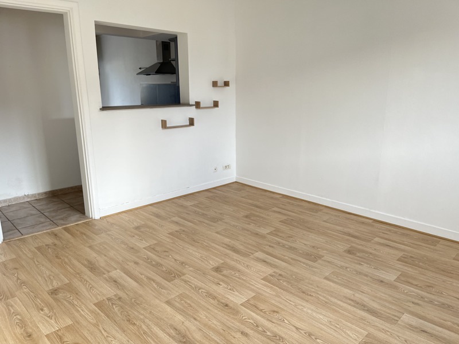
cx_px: 230
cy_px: 172
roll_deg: +1.2
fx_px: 345
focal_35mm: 26
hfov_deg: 67.3
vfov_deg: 53.1
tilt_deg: -14.8
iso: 125
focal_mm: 5.1
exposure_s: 1/109
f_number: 1.6
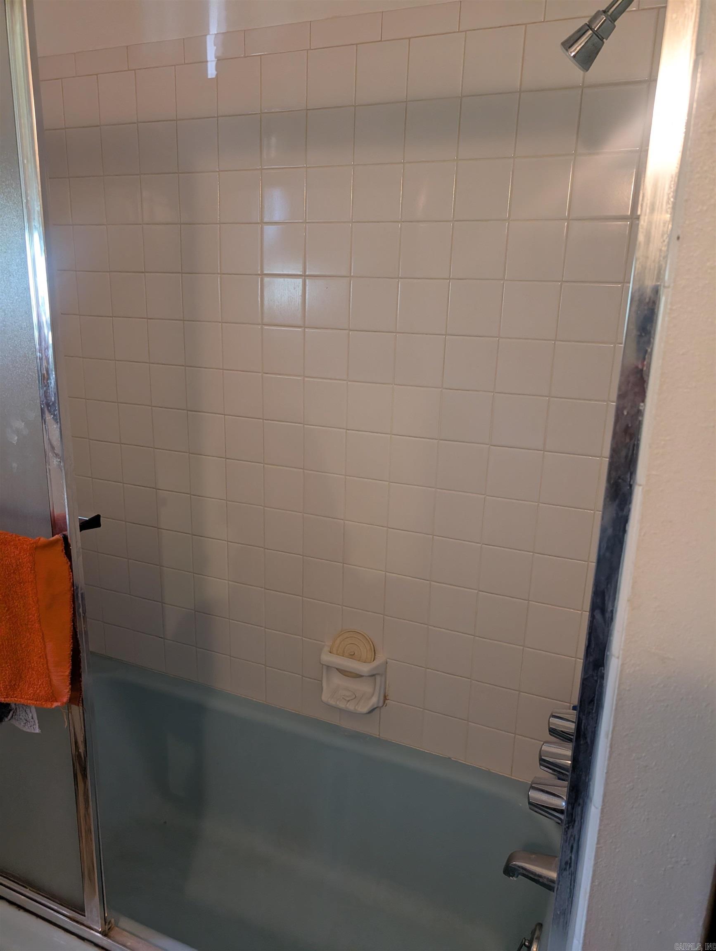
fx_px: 660
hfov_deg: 56.9
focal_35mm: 24
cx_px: 358
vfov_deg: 71.5
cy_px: 476
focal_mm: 6.9
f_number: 1.68
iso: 688
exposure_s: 1/120
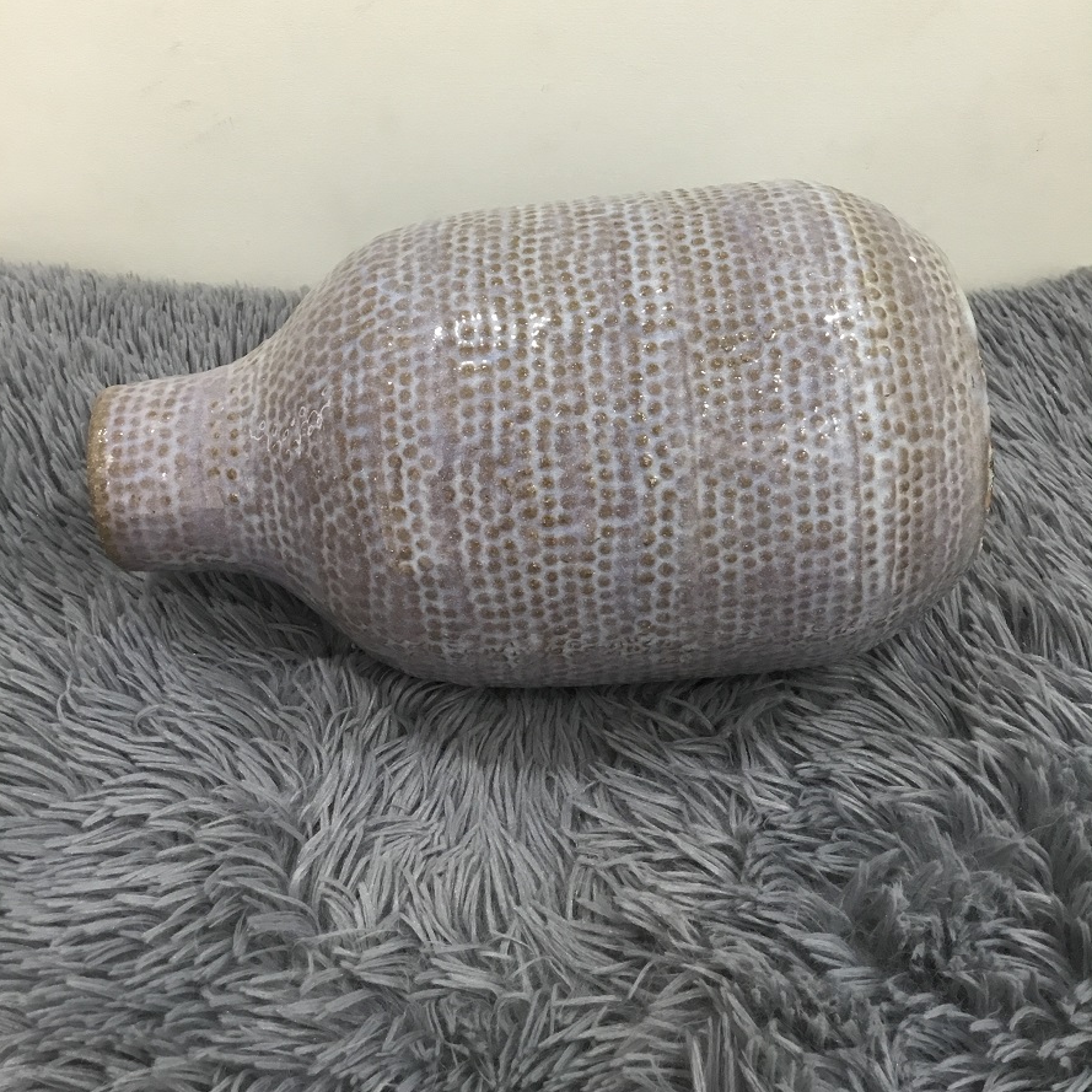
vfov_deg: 44.6
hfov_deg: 44.9
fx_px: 1321
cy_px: 419
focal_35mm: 37
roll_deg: +0.8
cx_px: 540
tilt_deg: -37.5
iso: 100
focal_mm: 3.3
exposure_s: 1/33
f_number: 2.4
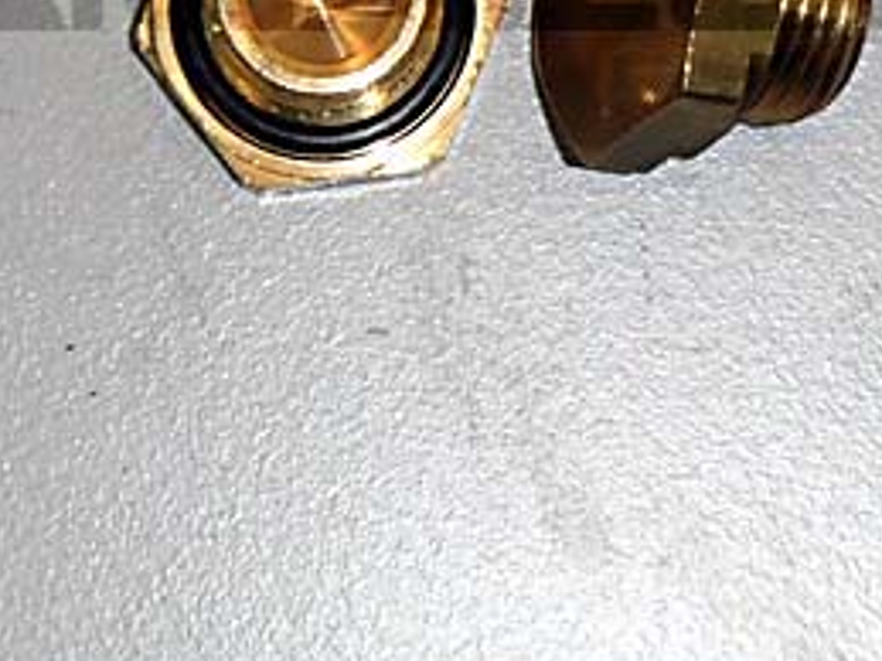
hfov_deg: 10.3
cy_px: 51
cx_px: 531
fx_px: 4915
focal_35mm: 193
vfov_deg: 7.7
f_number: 5.9
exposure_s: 1/60
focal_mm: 14
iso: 200
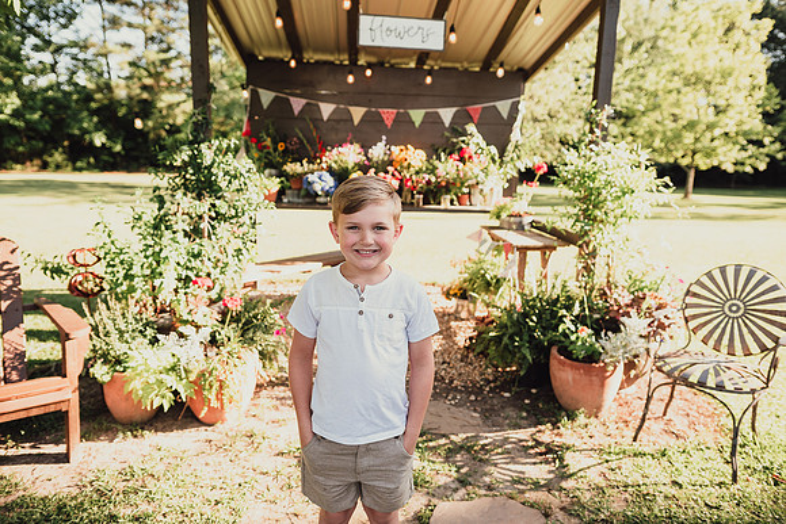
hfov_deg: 73.7
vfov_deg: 53.2
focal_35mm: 24
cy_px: 262
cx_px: 393
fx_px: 524
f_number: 2.8
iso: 160
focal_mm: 24
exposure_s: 1/400
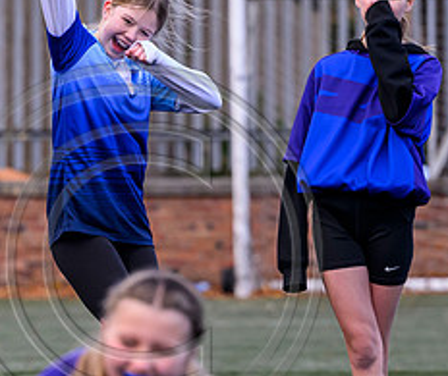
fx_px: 7615
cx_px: 82
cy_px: 183
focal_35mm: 563
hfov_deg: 3.4
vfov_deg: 2.8
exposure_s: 1/1600
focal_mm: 175
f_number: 4
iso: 1600
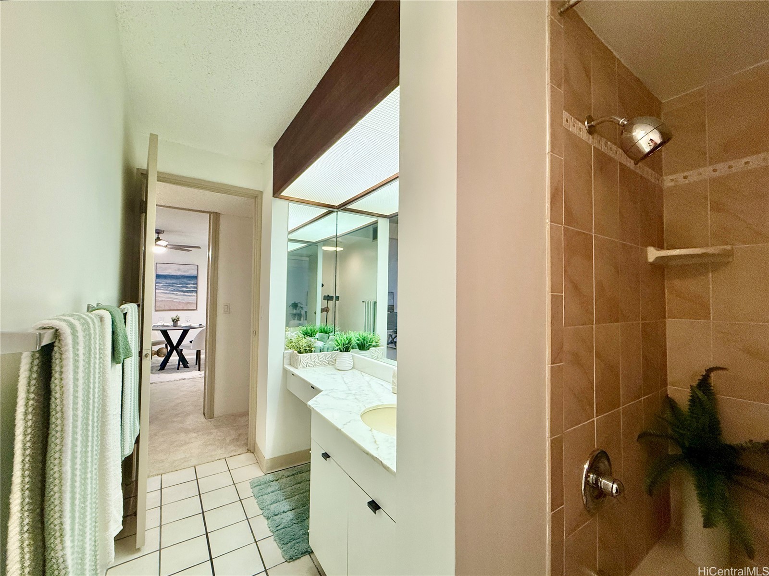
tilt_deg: +2.8
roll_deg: -3.2
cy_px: 288
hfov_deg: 102.1
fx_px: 311
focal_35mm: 14
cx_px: 384
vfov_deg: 85.6
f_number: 2.2
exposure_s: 1/120
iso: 250
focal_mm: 2.22
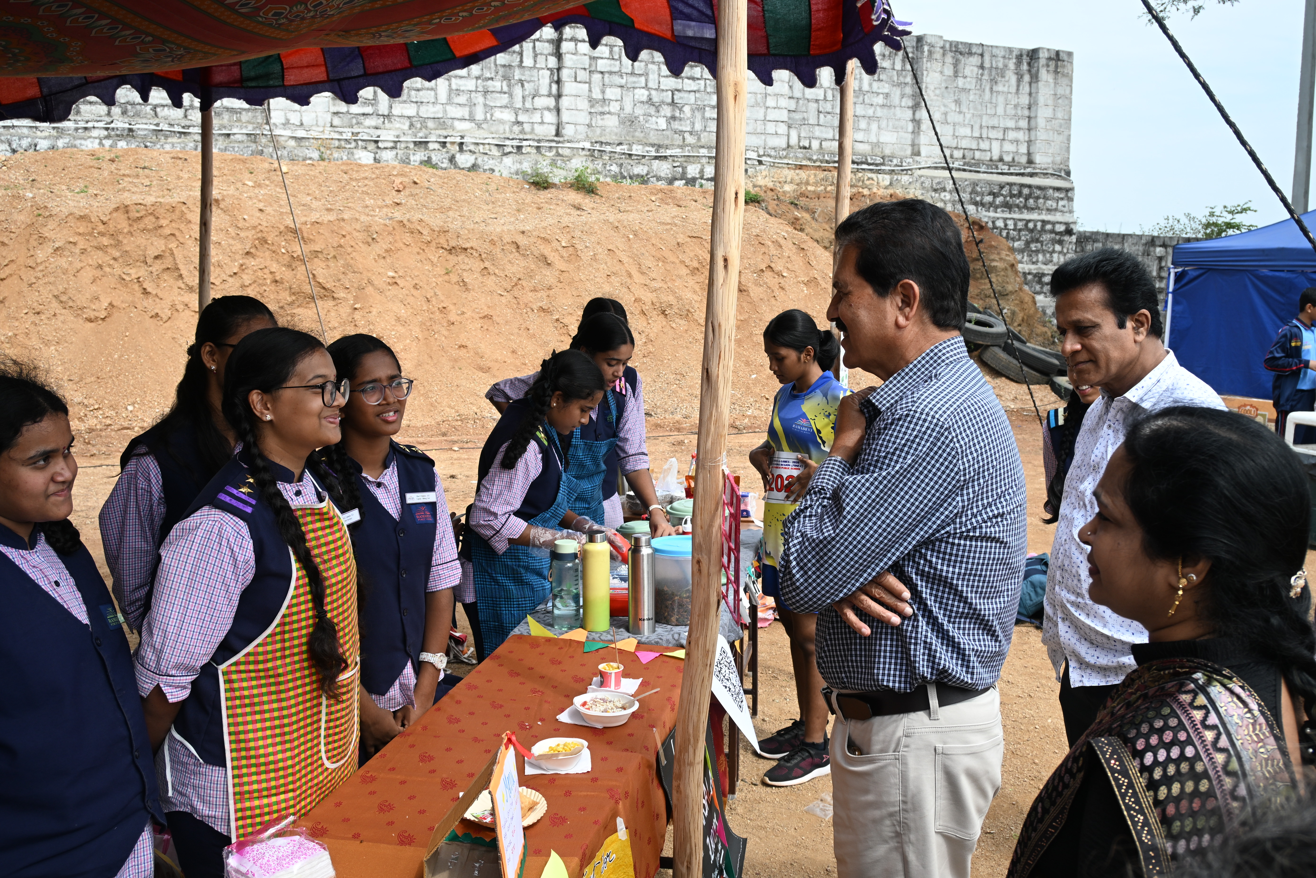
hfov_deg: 43.0
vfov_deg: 29.4
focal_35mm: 46
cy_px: 439
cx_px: 658
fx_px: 1672
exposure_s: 1/250
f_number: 8
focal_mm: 30.5
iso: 100
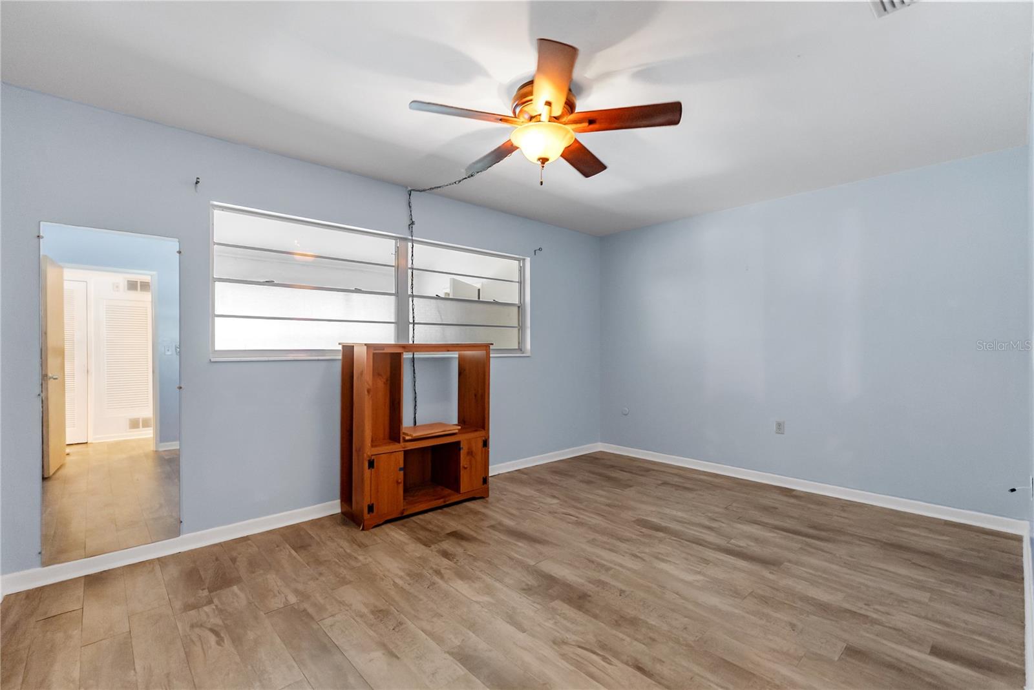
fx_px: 460
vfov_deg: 73.8
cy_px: 345
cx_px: 517
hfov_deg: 96.7
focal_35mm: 16
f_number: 2.8
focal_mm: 16
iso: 3200
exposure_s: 1/200
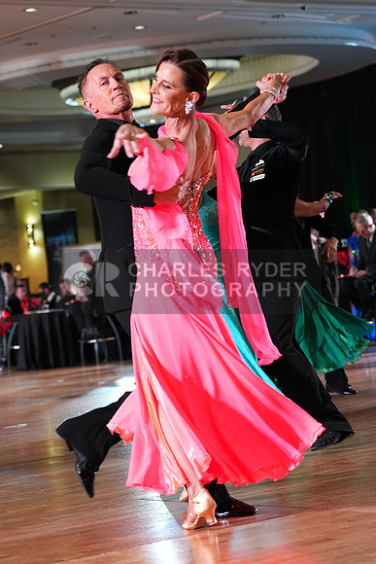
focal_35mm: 109
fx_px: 1707
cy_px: 282
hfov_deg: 12.6
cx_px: 188
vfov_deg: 18.8
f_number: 5
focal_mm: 109
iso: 6400
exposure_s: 1/400
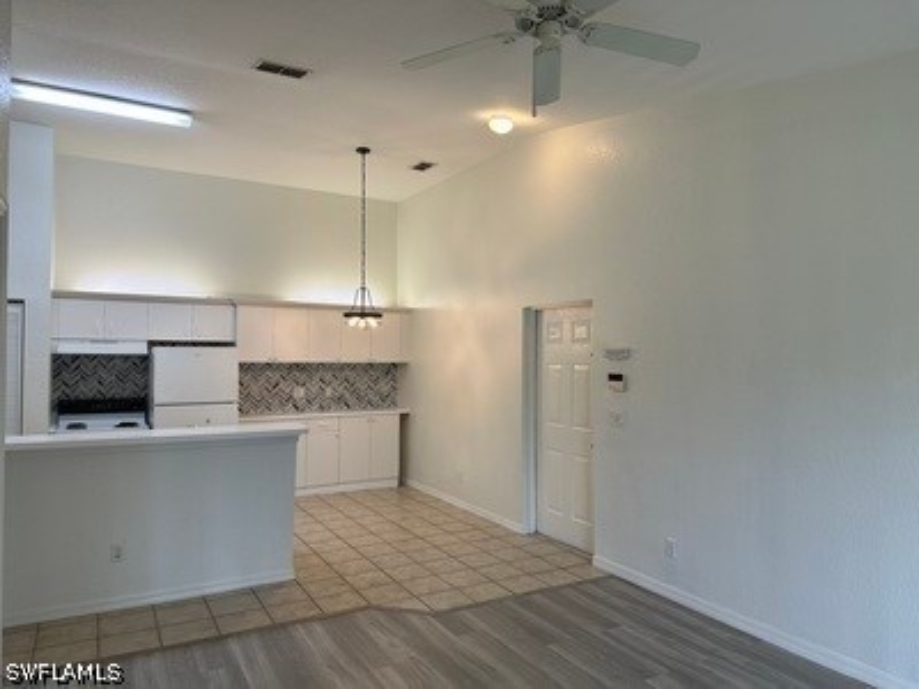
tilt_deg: +0.8
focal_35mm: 24
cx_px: 460
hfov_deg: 71.6
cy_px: 344
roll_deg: -0.5
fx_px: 637
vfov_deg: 56.8
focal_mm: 6.86
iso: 80
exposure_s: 1/120
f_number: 1.78
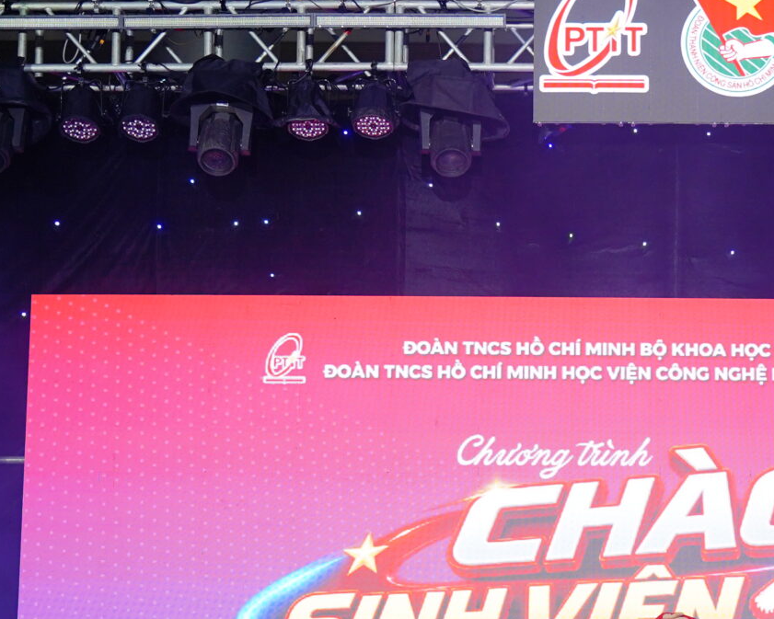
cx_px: 613
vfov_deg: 15.3
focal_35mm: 100
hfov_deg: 19.0
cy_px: 530
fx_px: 2291
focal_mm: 35
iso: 500
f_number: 3.2
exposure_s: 1/160
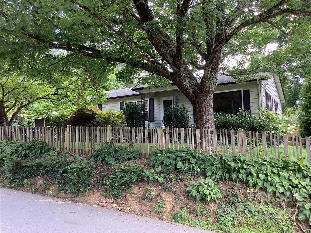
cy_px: 116
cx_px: 156
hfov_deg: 58.4
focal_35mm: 31
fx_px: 279
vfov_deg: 45.4
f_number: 2.4
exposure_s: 1/100
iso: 50
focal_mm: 3.3
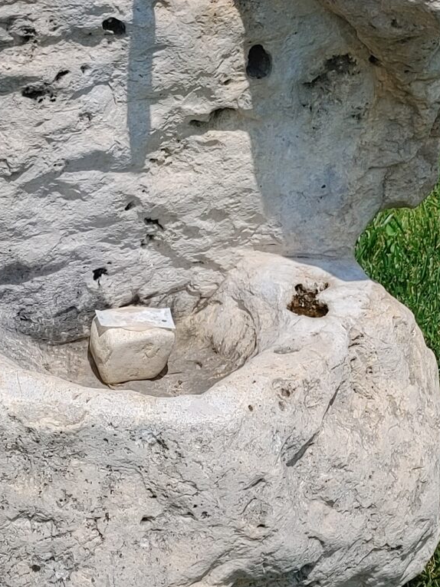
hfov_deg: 17.0
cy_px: 37
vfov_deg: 21.9
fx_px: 1474
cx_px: 164
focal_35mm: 87
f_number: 1.8
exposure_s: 1/2857
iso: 50
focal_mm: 4.81
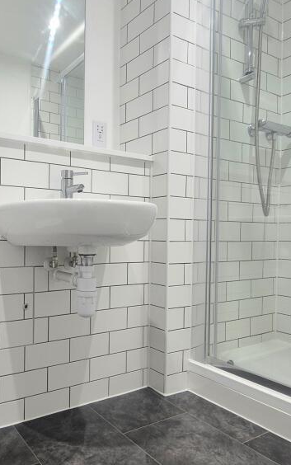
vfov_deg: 72.5
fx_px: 317
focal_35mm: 25
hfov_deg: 47.4
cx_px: 71
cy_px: 242
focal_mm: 2.2
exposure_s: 1/50
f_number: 2.2
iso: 160
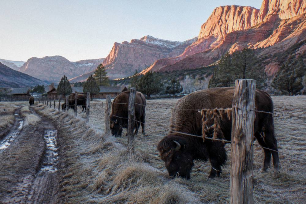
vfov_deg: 28.6
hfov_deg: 41.9
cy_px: 102
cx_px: 153
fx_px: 399
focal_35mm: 47
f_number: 8
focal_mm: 47
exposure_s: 1/320
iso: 320
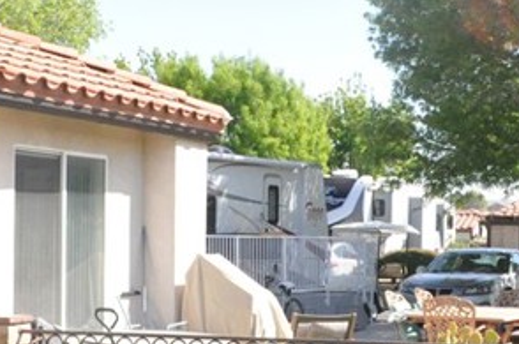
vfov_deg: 14.5
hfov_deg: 21.7
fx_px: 1353
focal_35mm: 94
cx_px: 316
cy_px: 175
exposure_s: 1/4000
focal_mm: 18
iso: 3200
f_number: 7.1
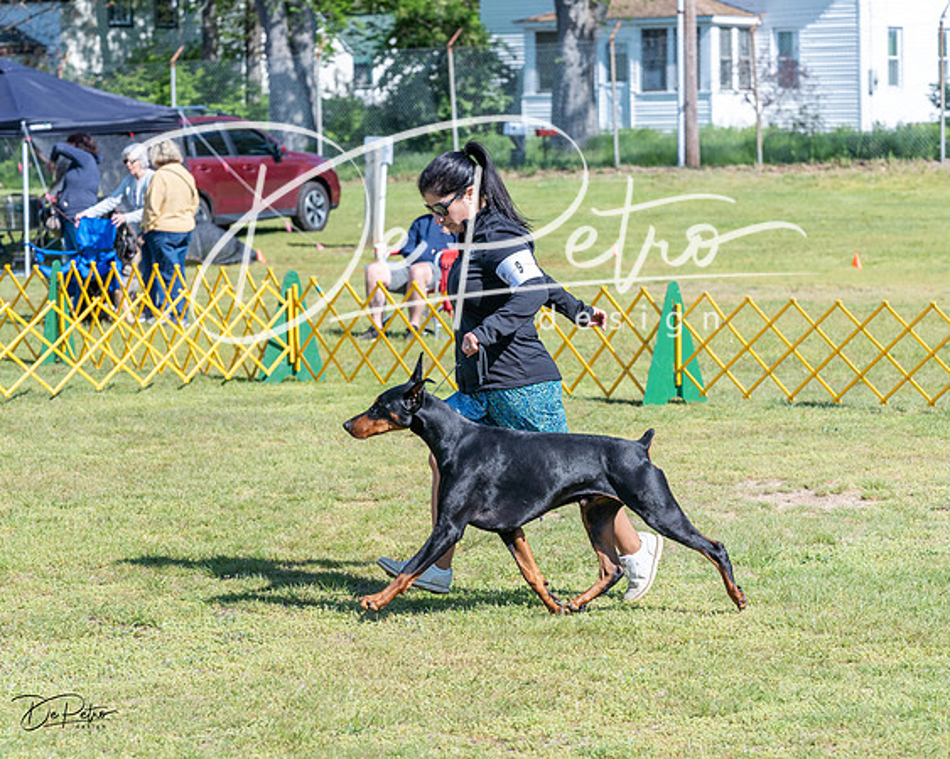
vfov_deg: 11.7
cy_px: 380
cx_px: 475
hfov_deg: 14.6
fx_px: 3703
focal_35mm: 132
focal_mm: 117
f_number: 6.3
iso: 800
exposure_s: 1/2000
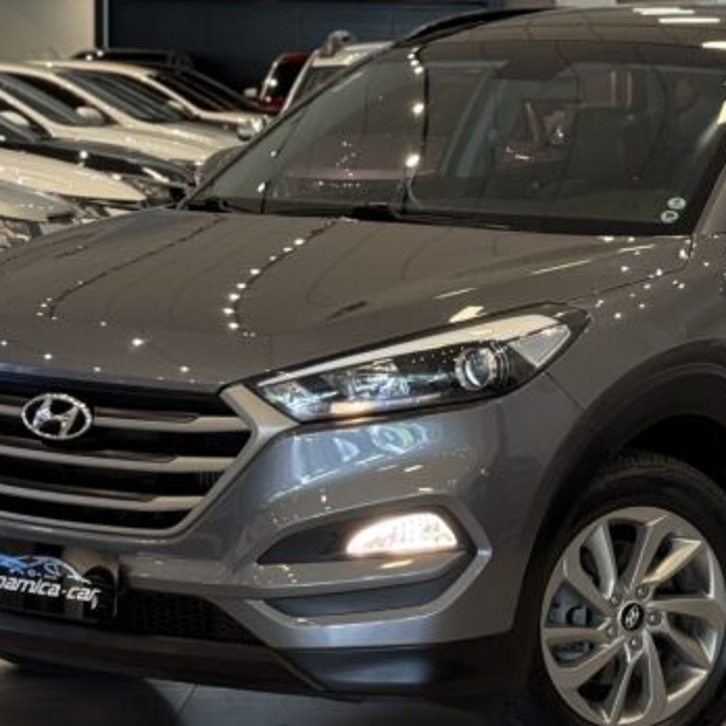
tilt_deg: -4.3
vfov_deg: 14.0
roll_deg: -0.9
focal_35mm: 125
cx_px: 503
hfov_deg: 13.9
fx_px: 2966
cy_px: 313
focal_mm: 6.76
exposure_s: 1/60
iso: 125
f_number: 1.78
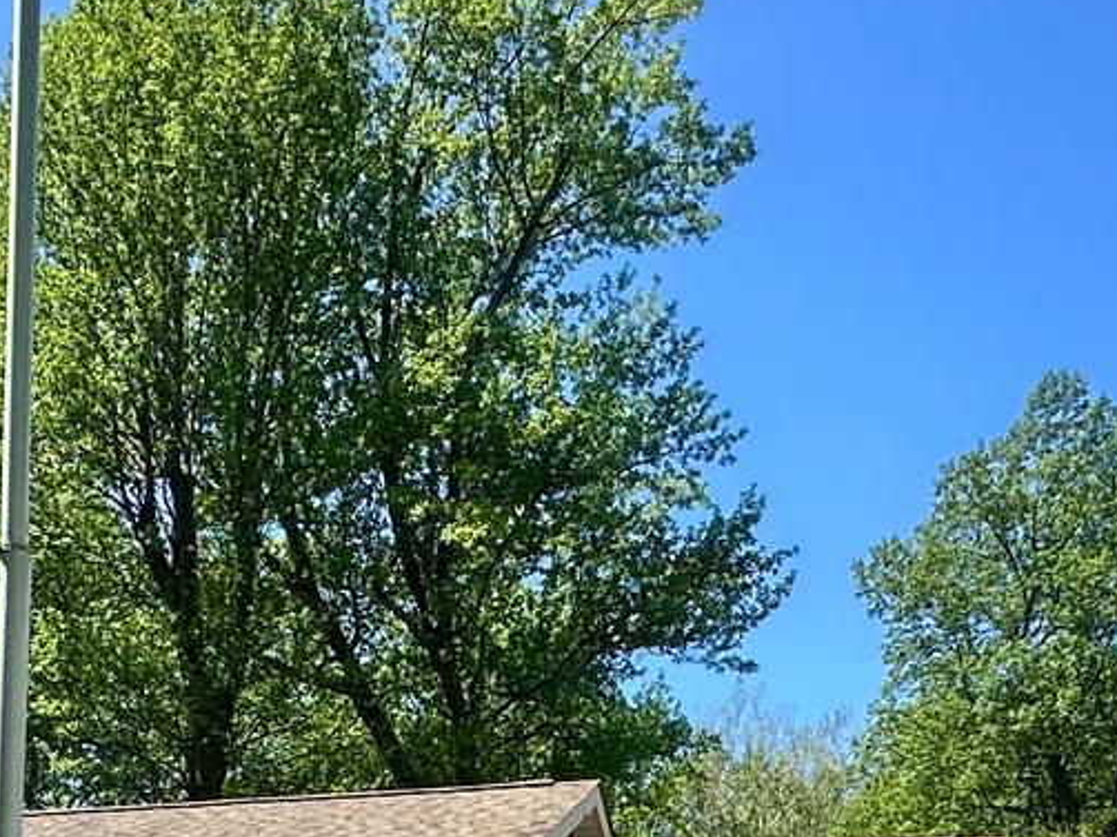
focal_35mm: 57
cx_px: 366
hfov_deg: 33.5
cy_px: 1143
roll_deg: -2.0
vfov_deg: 22.4
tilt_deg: +3.4
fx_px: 1839
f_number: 2.2
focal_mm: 2.22
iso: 40
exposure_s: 1/861
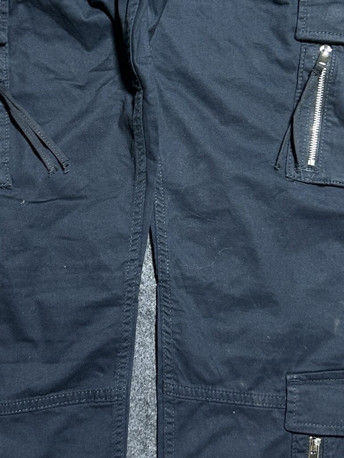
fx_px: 861
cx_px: 149
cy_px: 136
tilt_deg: -52.1
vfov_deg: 29.5
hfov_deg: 22.6
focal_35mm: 65
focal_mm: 5.7
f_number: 1.5
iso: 125
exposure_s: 1/50
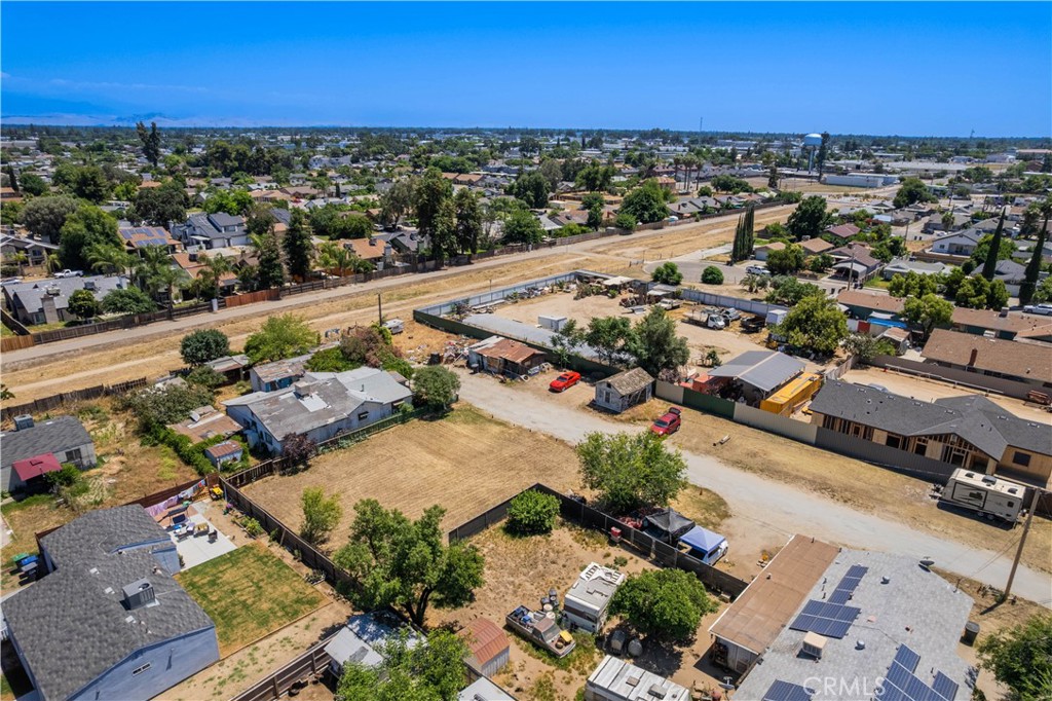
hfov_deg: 78.6
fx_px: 643
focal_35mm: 22
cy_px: 350
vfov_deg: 57.2
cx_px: 526
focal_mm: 8.38
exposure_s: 1/2000
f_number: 2.8
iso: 110
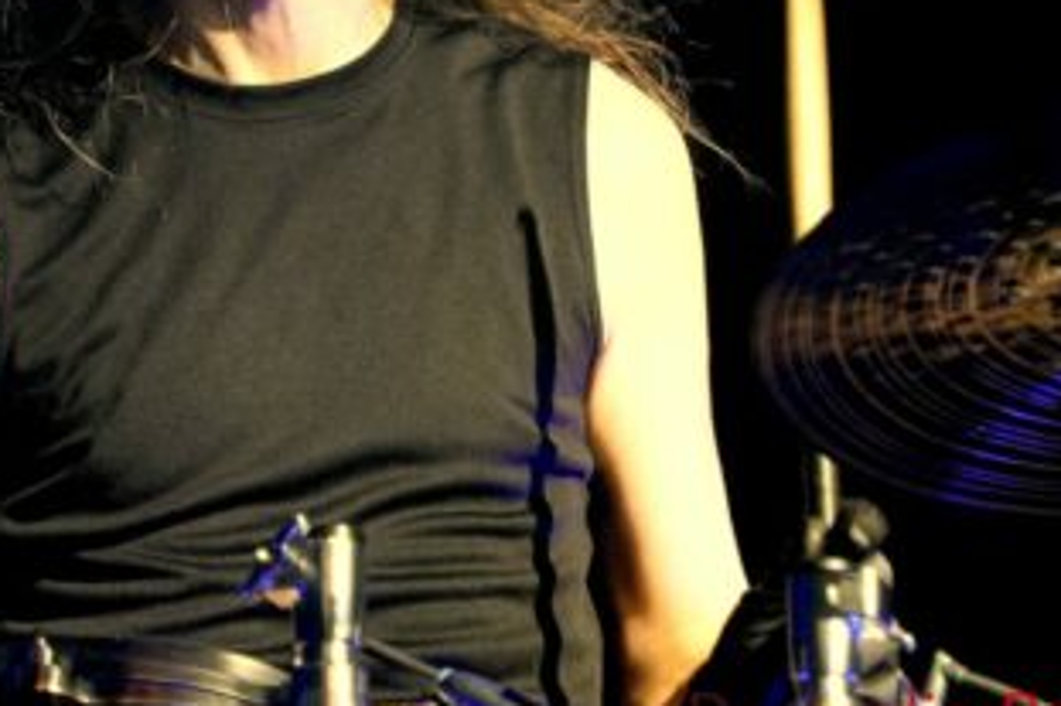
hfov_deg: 3.9
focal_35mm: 522
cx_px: 307
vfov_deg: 2.6
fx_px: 15383
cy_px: 174
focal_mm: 141
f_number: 5.6
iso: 1600
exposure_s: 1/250
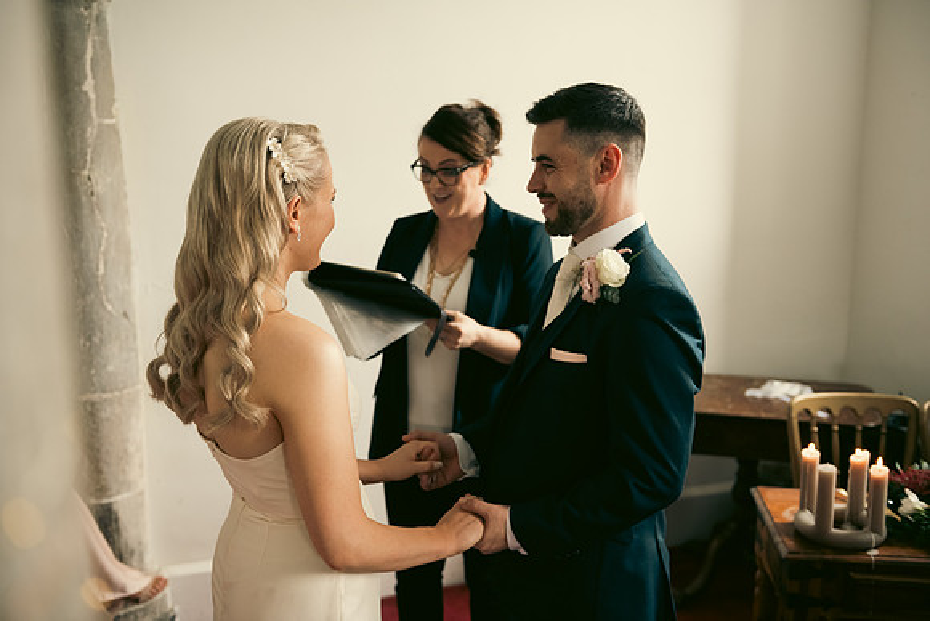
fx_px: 930
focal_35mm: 36
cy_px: 310
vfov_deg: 36.9
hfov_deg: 53.1
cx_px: 465
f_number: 3.5
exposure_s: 1/160
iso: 800
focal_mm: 36
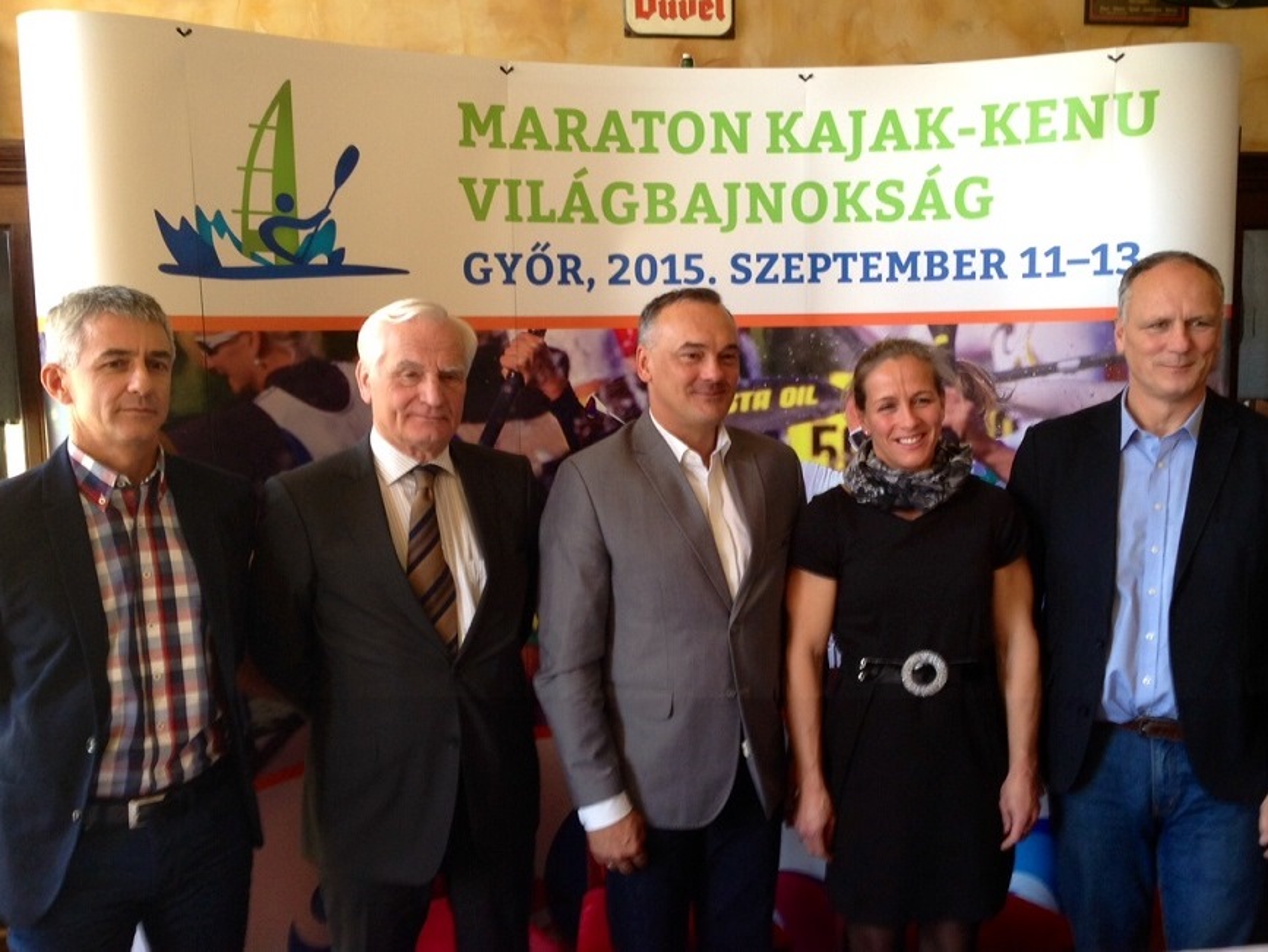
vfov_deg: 43.0
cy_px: 476
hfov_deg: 55.3
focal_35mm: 33
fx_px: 1209
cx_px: 634
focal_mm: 4.12
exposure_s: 1/20
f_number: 2.4
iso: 64
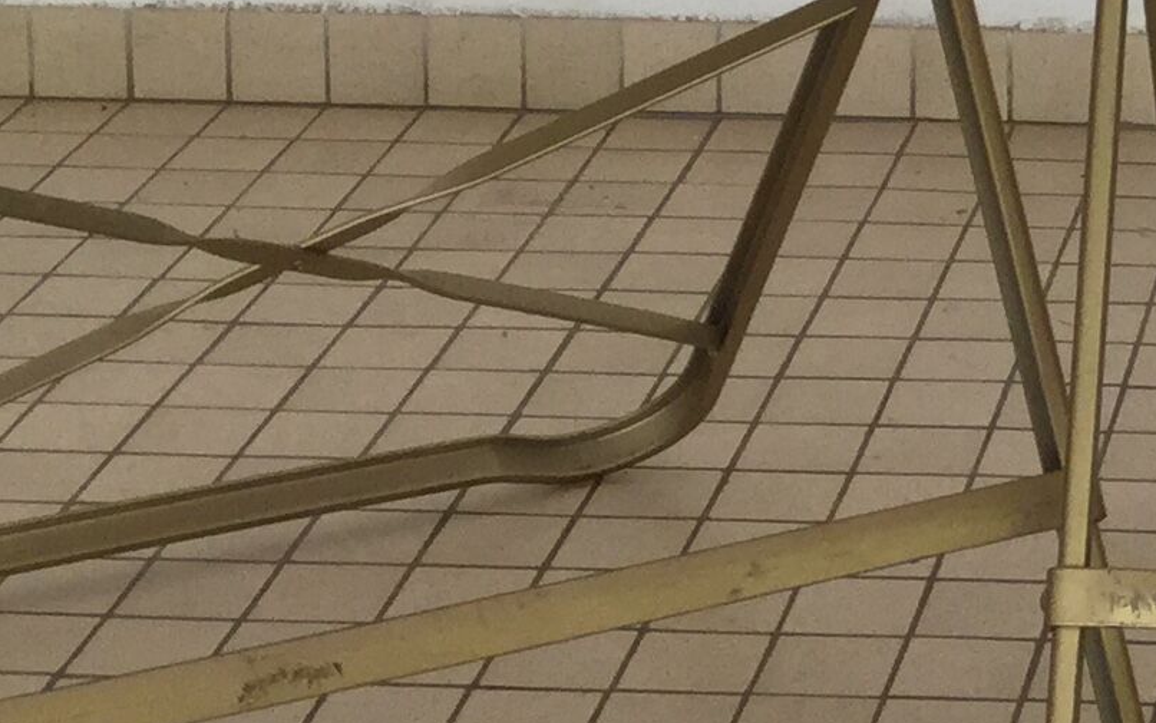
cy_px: -244
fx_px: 4191
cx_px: 1559
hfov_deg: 14.9
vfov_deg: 9.7
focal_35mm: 133
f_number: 2.4
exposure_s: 1/33
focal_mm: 3.3
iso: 40
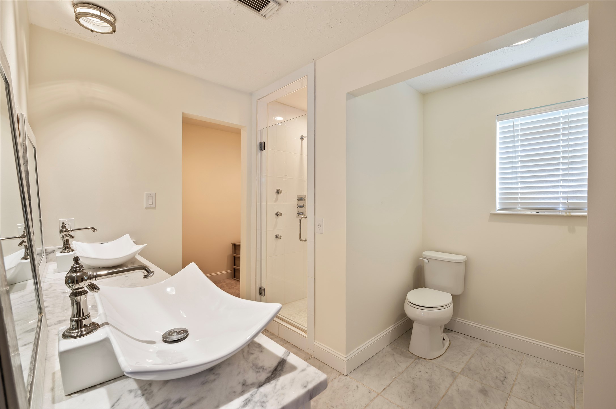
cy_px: 204
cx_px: 308
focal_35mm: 16
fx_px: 274
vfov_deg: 73.7
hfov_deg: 96.8
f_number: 6.3
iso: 125
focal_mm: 16
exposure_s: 1/2.5
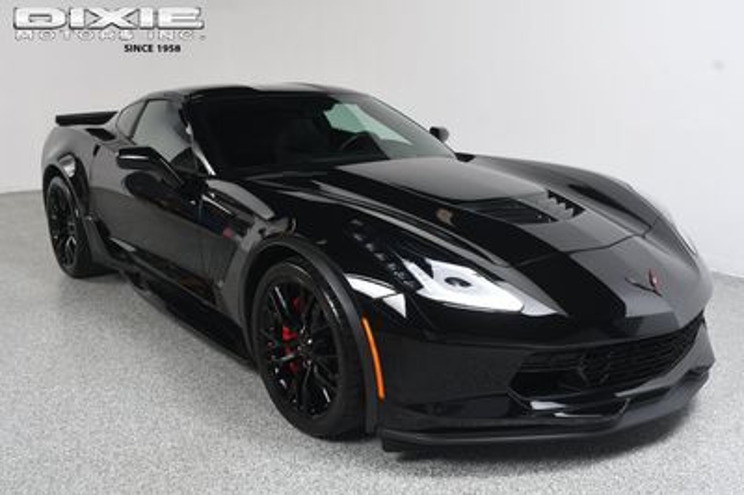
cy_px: 248
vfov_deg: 38.8
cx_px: 372
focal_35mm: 34
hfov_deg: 55.8
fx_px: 702
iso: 100
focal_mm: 23
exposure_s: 1/160
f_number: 8
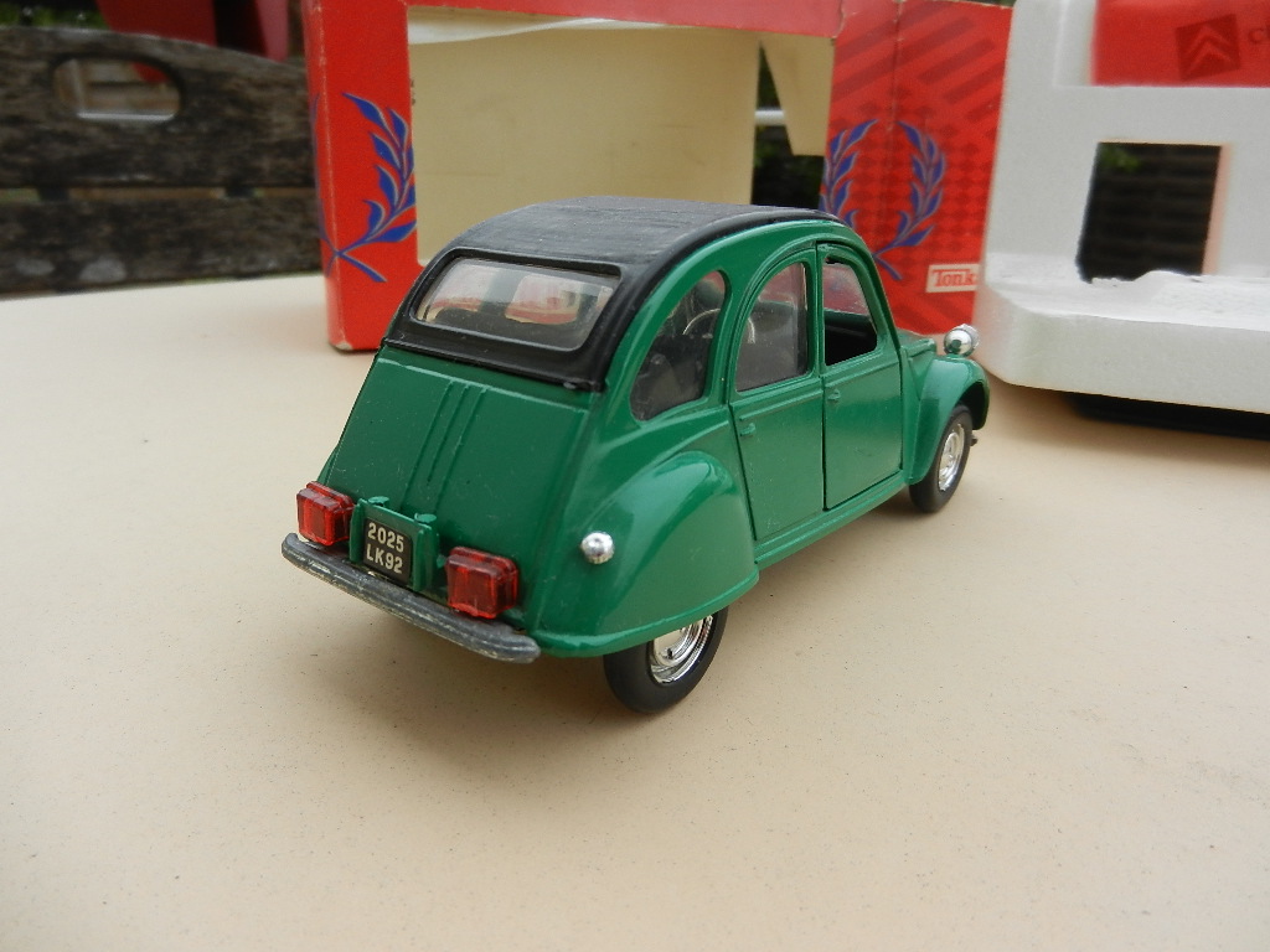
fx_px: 917
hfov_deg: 69.4
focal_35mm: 25
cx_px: 635
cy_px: 476
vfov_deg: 54.9
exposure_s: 1/200
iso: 160
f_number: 3.5
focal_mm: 4.5
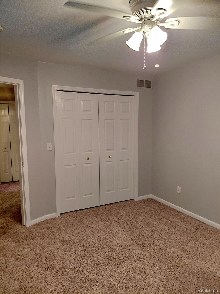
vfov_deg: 69.4
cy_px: 147
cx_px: 110
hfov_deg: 54.9
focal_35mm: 25
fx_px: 212
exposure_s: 1/60.2
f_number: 1.8
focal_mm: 4.69
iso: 250
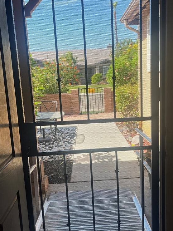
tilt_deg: -10.2
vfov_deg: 51.4
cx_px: 98
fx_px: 240
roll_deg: +3.8
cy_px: 116
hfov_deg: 39.6
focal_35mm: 36
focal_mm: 5.1
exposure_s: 1/1000
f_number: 1.6
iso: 50
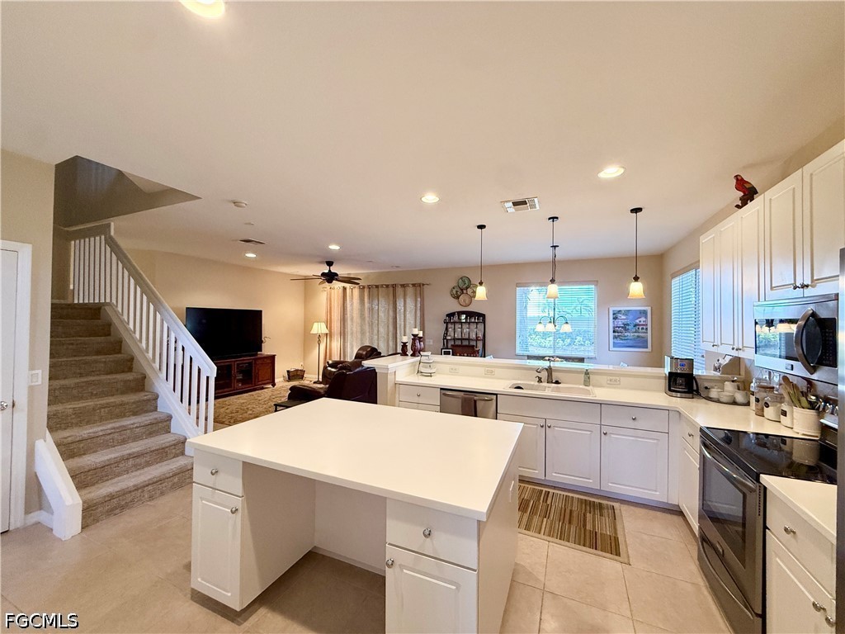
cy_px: 317
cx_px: 422
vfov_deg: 85.7
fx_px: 342
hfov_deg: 102.1
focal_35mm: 14
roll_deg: -0.8
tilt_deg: +1.3
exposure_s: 1/120
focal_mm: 2.22
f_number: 2.2
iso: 400
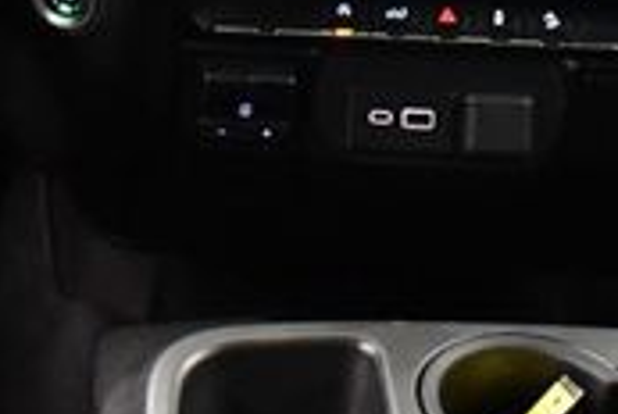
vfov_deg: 10.0
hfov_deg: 15.2
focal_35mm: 133
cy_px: -228
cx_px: 25
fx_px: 2287
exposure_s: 1/60
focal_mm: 18
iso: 4000
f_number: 3.5
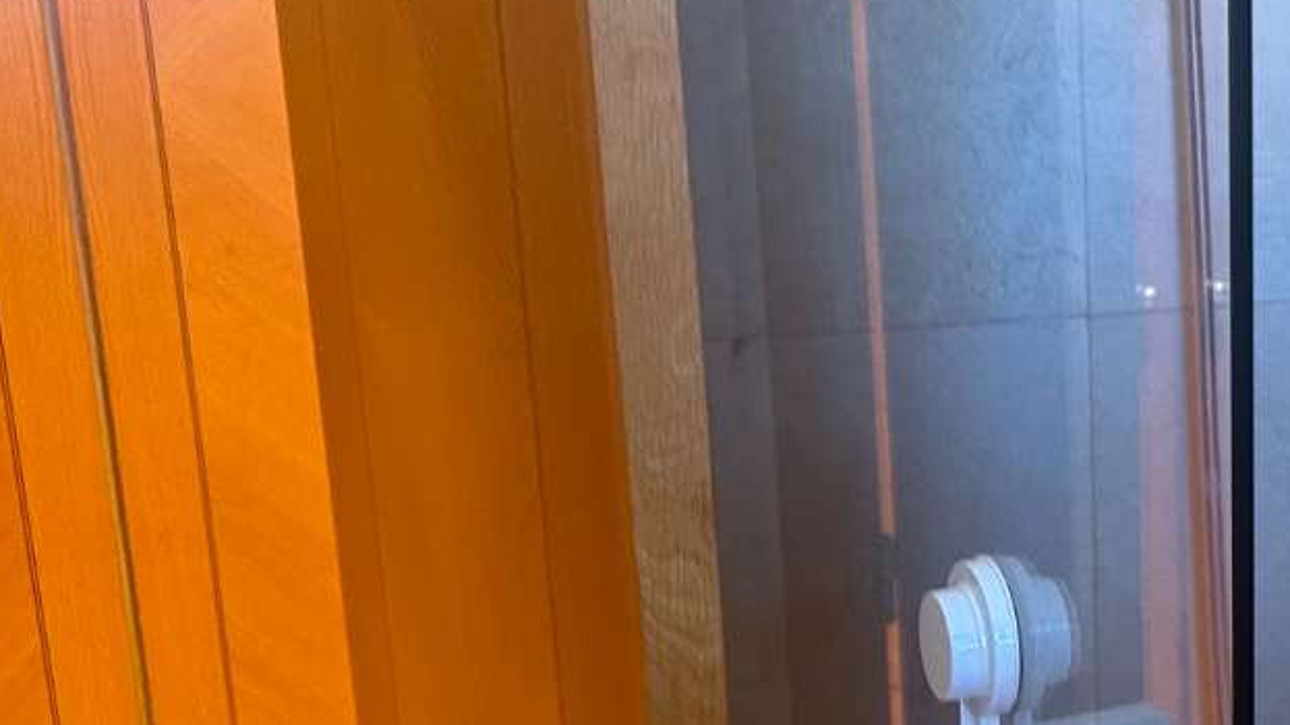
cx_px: 1365
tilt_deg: -14.0
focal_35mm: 63
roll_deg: -1.4
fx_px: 2154
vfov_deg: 19.0
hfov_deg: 30.4
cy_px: 538
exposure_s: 1/50
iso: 400
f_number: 1.78
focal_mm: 6.86
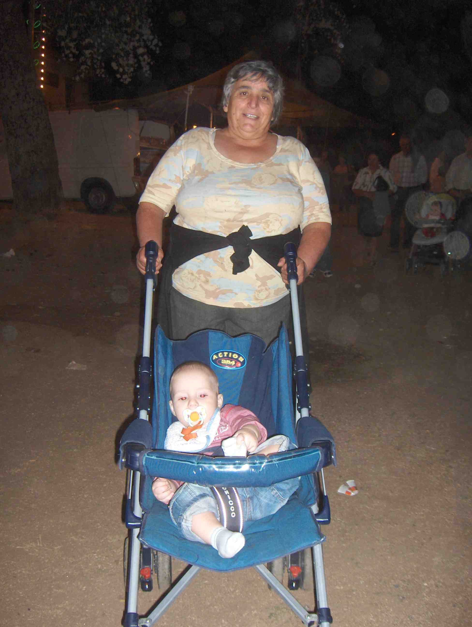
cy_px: 314
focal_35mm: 39
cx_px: 236
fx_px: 707
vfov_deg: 47.8
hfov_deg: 36.9
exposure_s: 1/60
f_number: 2.8
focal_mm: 8
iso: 100
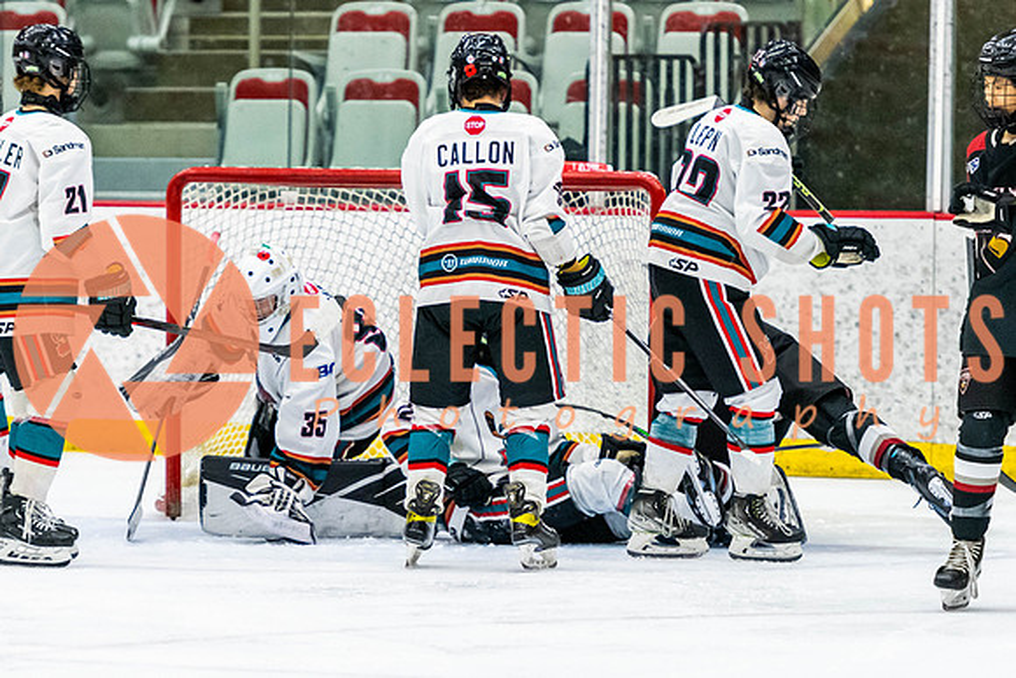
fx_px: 8305
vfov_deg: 4.7
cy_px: 361
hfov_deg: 7.0
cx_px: 502
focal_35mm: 294
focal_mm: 160
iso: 3200
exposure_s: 1/640
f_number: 2.8
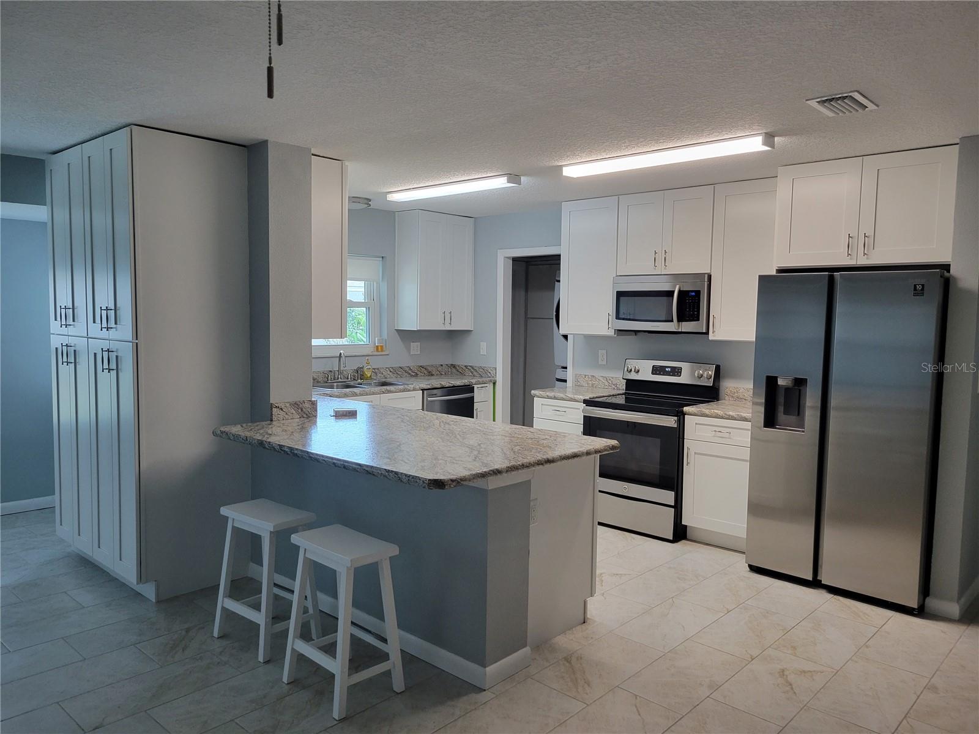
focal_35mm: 26
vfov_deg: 53.1
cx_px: 490
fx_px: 735
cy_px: 367
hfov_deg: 67.3
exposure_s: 1/120
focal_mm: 5.4
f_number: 1.8
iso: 250
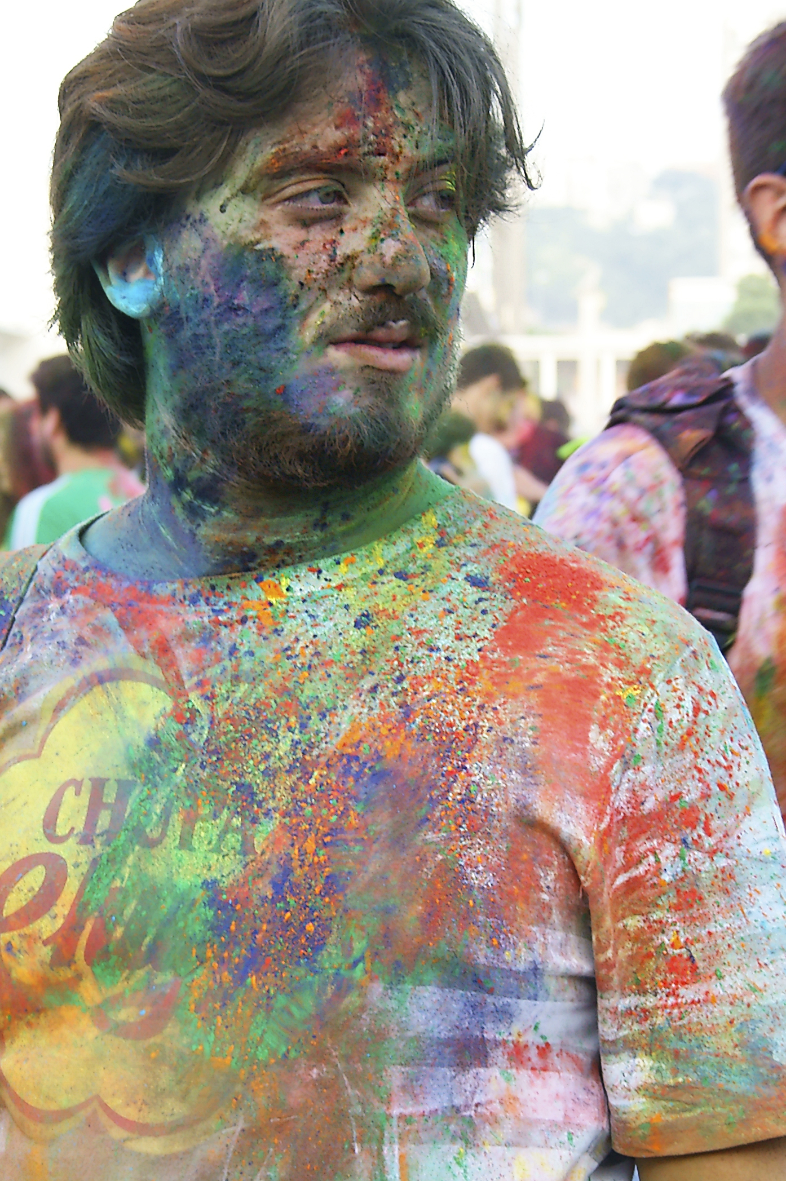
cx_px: 312
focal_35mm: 115
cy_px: 1101
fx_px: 3774
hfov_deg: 11.9
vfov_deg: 17.5
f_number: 5.6
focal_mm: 35
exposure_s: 1/100
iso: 100
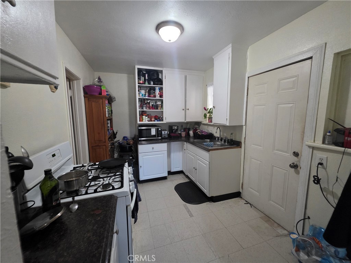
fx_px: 132
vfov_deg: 89.9
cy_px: 132
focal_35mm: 13
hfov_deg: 106.2
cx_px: 176
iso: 640
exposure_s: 1/60
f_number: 1.9
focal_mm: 2.2
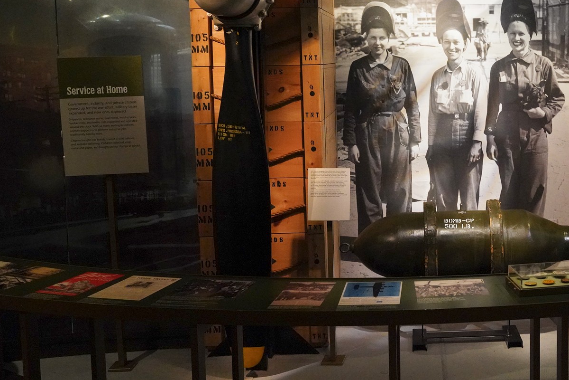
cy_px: 124
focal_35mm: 50
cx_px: 459
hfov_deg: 38.1
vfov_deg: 26.8
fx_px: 790
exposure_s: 1/100
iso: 10000
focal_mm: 30
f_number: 4.5
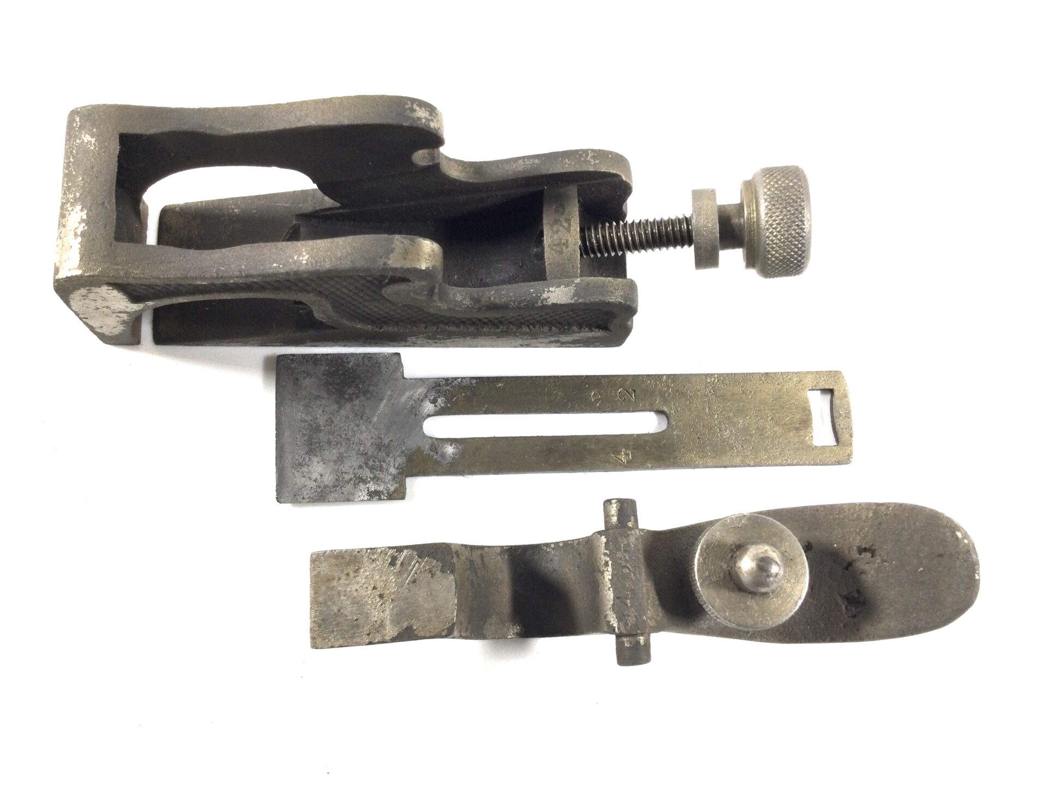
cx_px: 524
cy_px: 392
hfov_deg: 58.4
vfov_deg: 45.4
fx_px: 938
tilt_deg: -76.6
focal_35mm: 31
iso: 32
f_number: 2.4
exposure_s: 1/50
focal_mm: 3.3
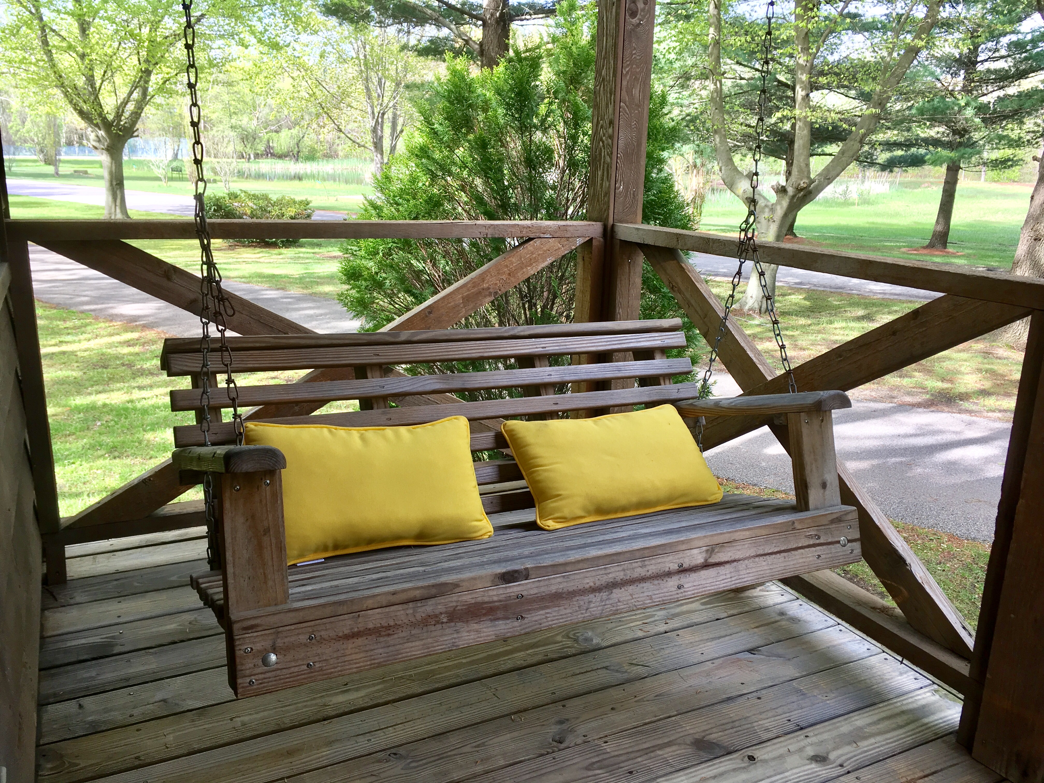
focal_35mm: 29
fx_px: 875
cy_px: 392
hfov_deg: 61.7
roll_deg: -1.5
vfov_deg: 48.2
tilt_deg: -16.4
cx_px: 522
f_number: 2.2
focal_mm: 4.15
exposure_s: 1/120
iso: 25
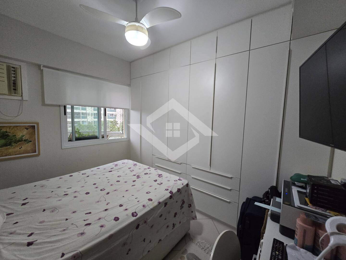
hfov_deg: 106.2
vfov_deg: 89.9
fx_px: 130
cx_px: 173
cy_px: 130
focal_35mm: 13
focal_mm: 2.2
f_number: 2.2
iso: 400
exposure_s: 1/60
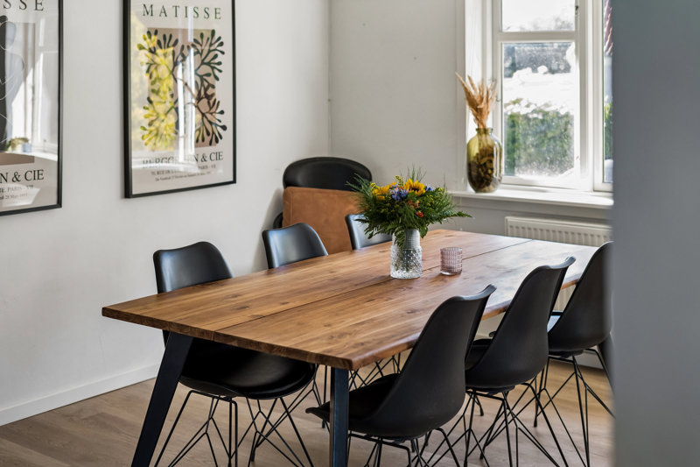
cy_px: 234
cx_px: 350
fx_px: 972
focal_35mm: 50
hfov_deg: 39.6
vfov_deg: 27.0
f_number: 2.8
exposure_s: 1/160
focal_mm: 50
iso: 500
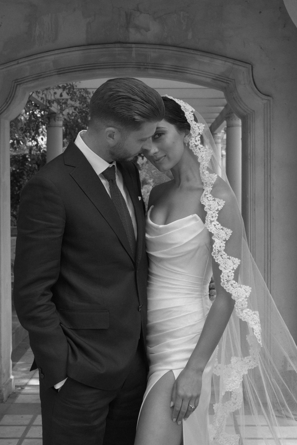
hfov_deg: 25.5
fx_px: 656
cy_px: 231
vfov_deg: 37.5
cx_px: 160
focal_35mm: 53
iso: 400
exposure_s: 1/250
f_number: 6.3
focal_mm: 33
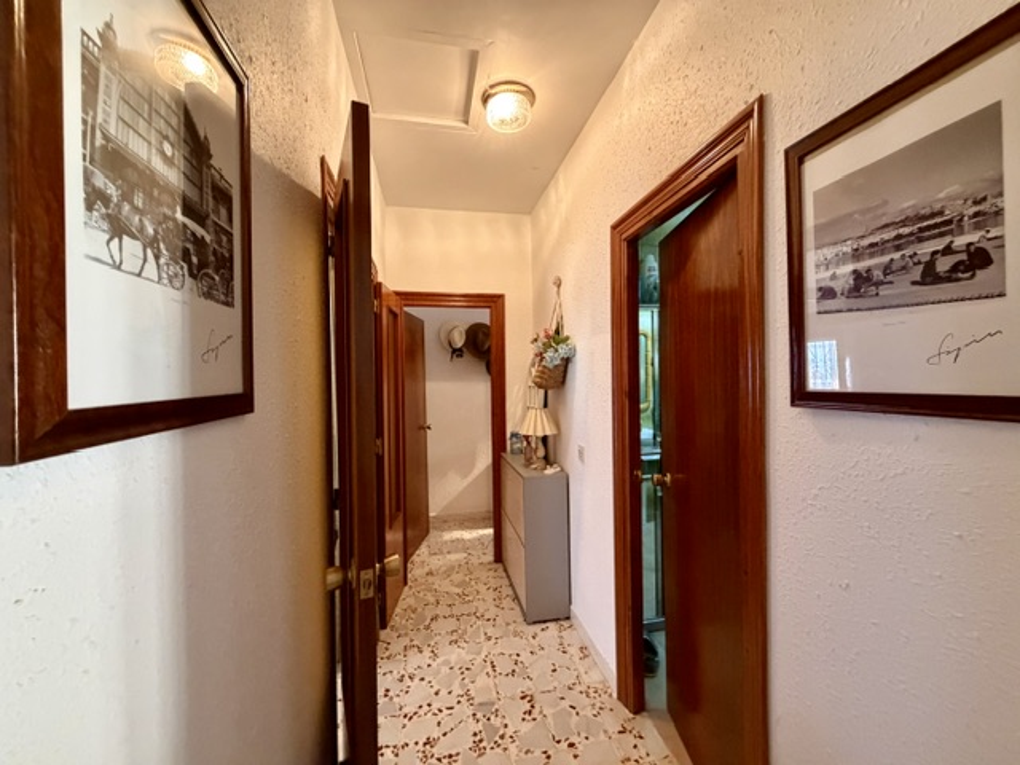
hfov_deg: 102.1
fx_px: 413
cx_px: 510
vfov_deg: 85.7
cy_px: 382
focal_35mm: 14
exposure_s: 1/50
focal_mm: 2.22
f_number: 2.2
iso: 640
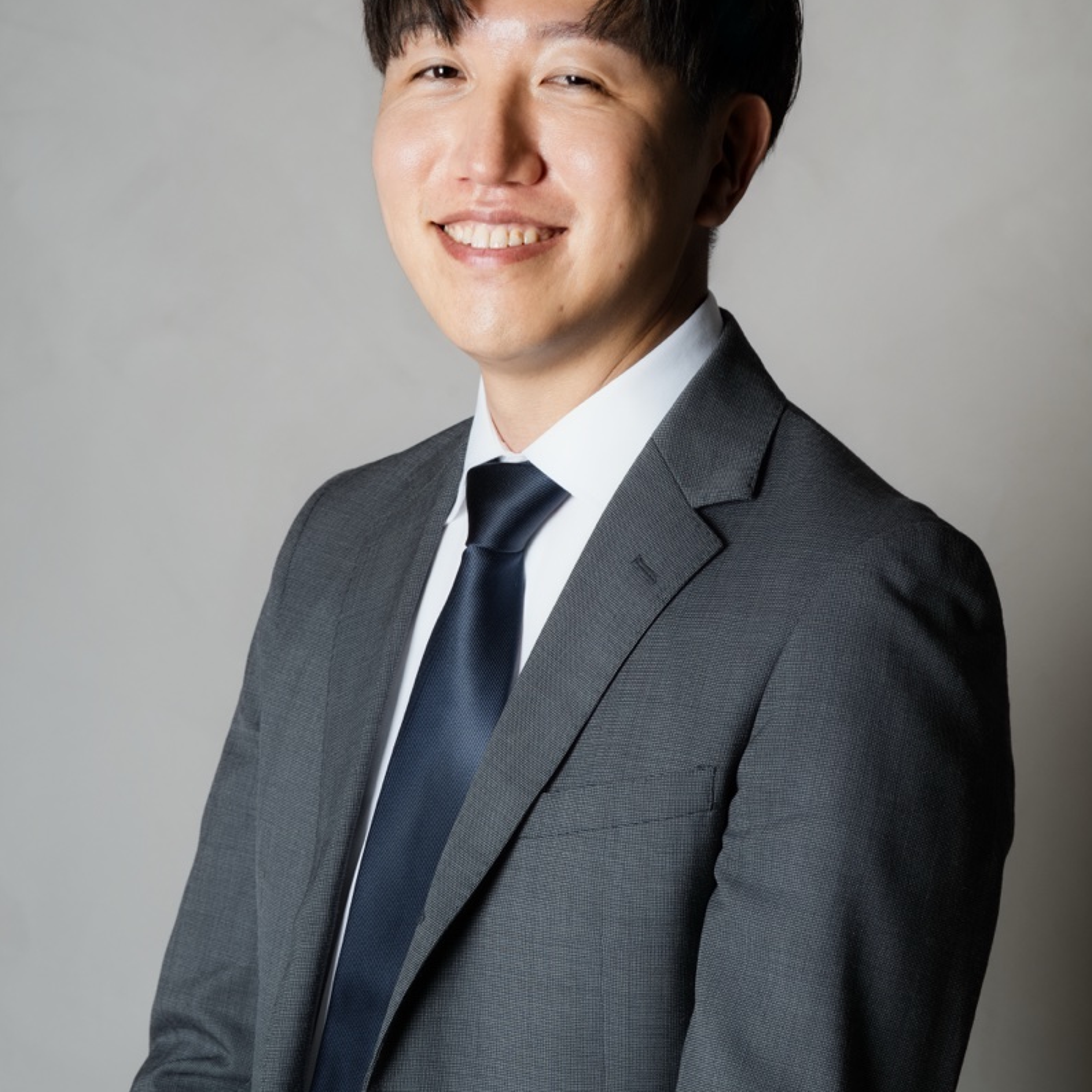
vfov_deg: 16.0
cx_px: 544
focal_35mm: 109
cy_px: 433
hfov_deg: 16.0
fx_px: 3890
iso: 250
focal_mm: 85
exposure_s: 1/125
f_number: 10
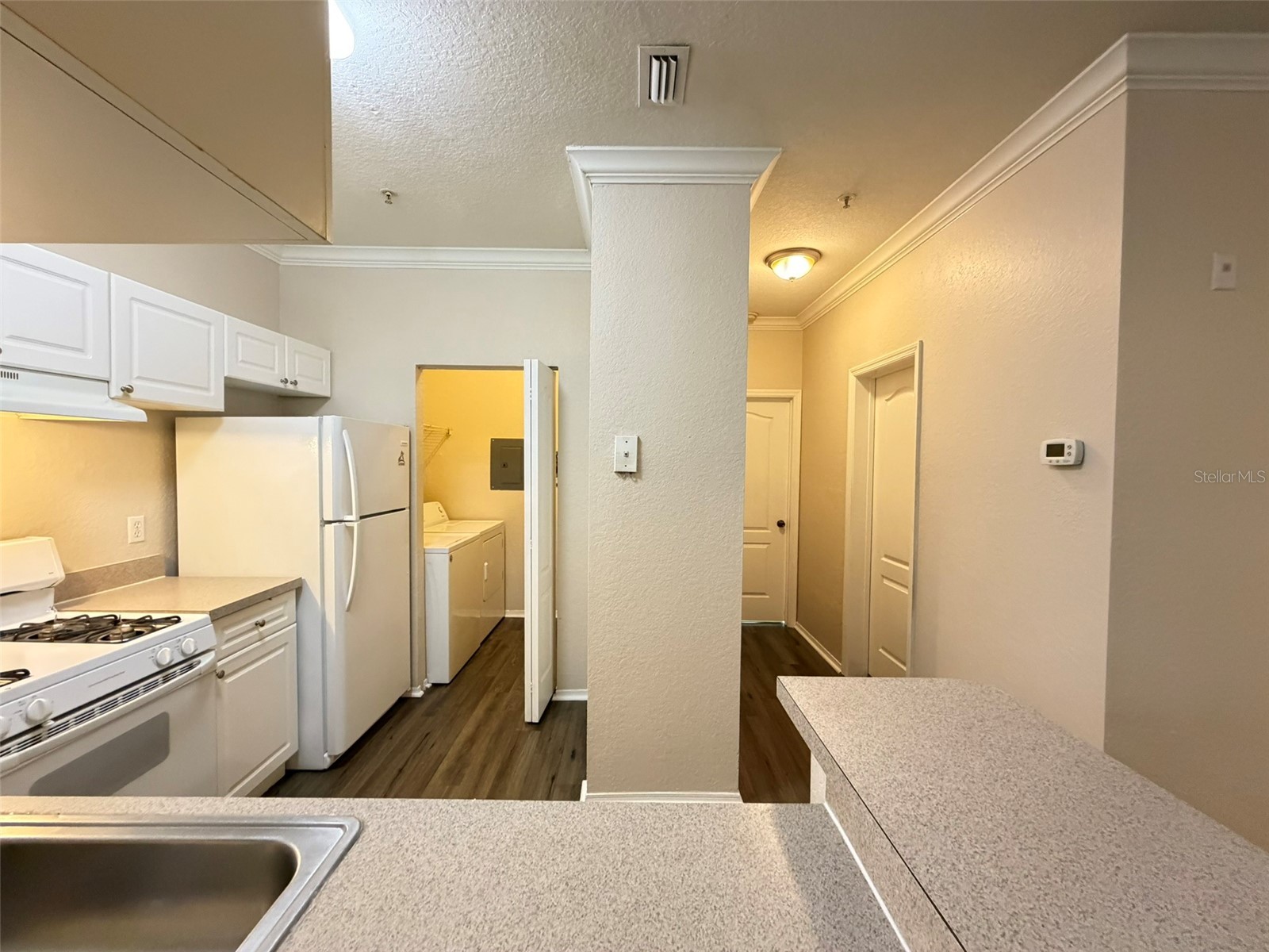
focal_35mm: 14
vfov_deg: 85.7
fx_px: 513
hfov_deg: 102.1
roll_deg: +0.4
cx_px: 634
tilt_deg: -2.1
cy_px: 476
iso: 640
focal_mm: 2.22
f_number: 2.2
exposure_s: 1/60
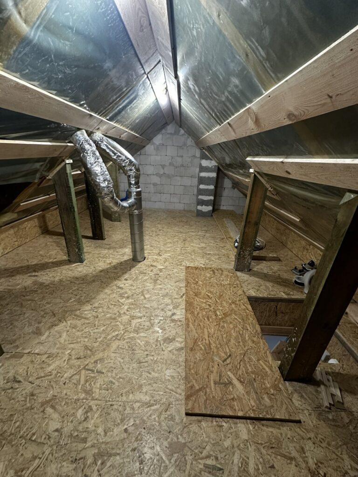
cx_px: 179
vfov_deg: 102.1
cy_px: 238
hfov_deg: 85.7
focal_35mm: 14
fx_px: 193
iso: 500
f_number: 2.2
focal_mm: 2.22
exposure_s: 1/50
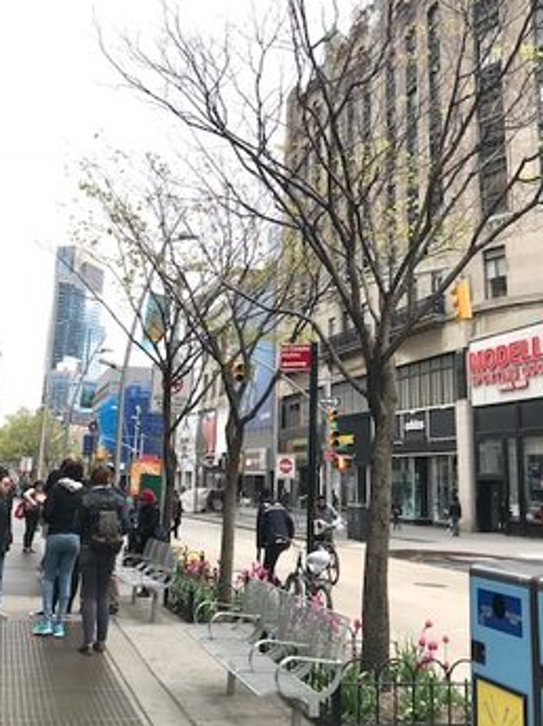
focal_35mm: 39
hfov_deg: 36.7
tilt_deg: +16.9
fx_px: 817
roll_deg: -2.1
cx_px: 232
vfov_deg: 47.5
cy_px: 274
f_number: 1.8
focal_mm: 3.99
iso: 20
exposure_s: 1/1041
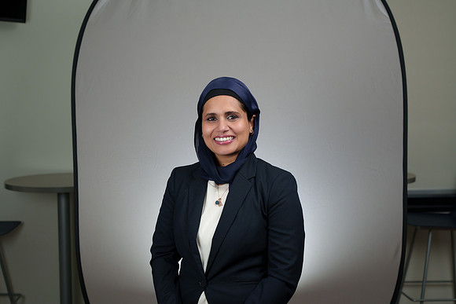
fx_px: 633
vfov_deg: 27.0
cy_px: 152
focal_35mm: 50
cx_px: 228
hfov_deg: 39.6
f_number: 4
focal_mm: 50
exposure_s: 1/250
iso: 640
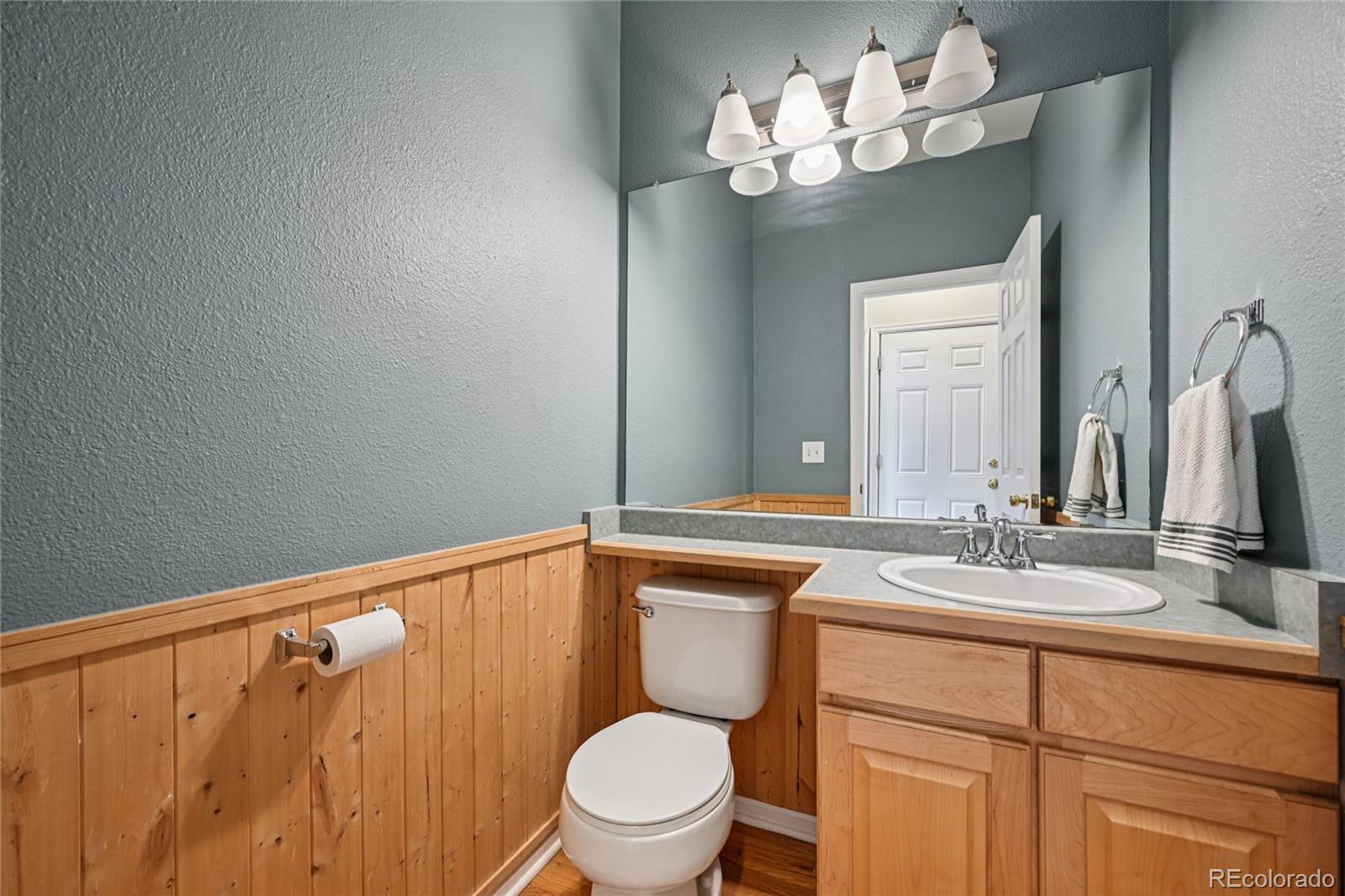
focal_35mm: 14
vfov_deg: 81.2
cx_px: 672
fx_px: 523
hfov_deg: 104.3
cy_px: 448
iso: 400
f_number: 8
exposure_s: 1/5
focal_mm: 14
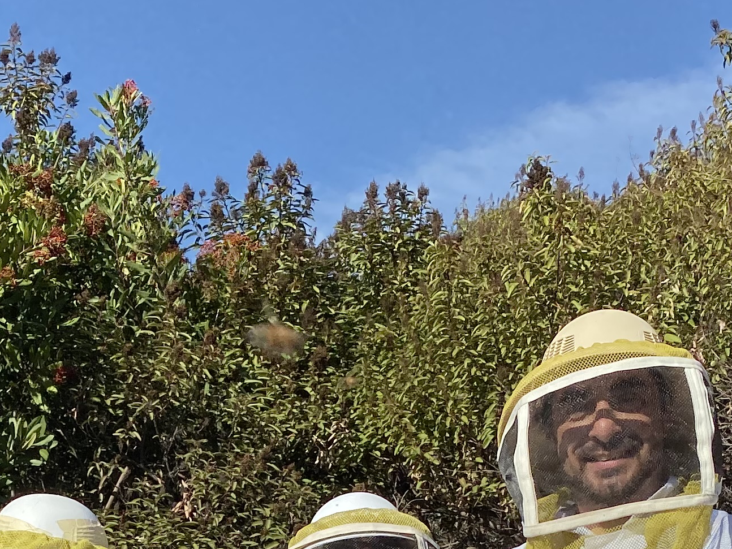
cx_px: 222
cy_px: 836
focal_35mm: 81
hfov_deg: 24.0
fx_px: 1713
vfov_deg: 16.5
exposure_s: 1/4464
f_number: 1.8
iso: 32
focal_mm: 4.25
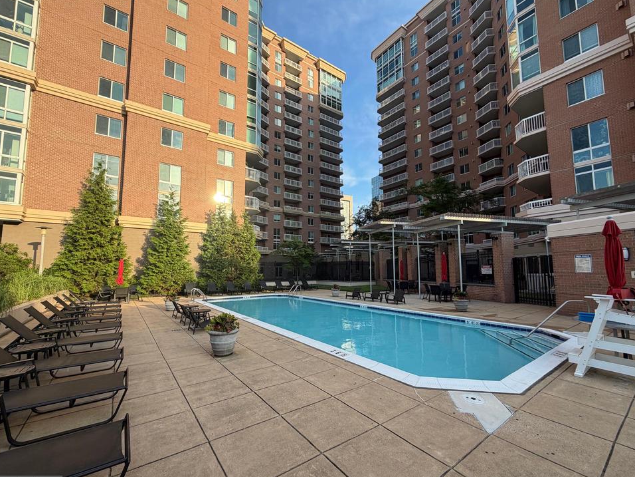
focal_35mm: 15
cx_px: 319
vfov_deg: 81.7
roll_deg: +0.4
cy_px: 247
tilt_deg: +4.7
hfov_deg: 98.2
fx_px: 275
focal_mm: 2.22
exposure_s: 1/502
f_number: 2.2
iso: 50
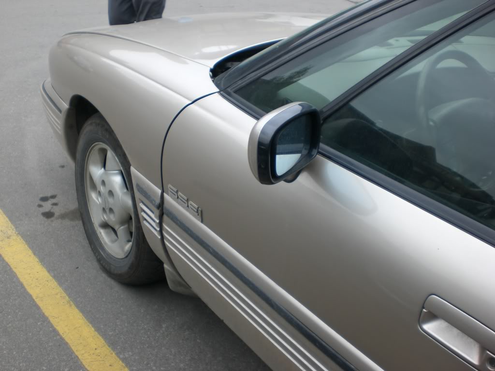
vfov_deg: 37.7
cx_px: 248
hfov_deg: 49.0
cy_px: 186
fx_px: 543
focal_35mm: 38
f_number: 3.1
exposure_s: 1/250
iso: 50
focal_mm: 6.3
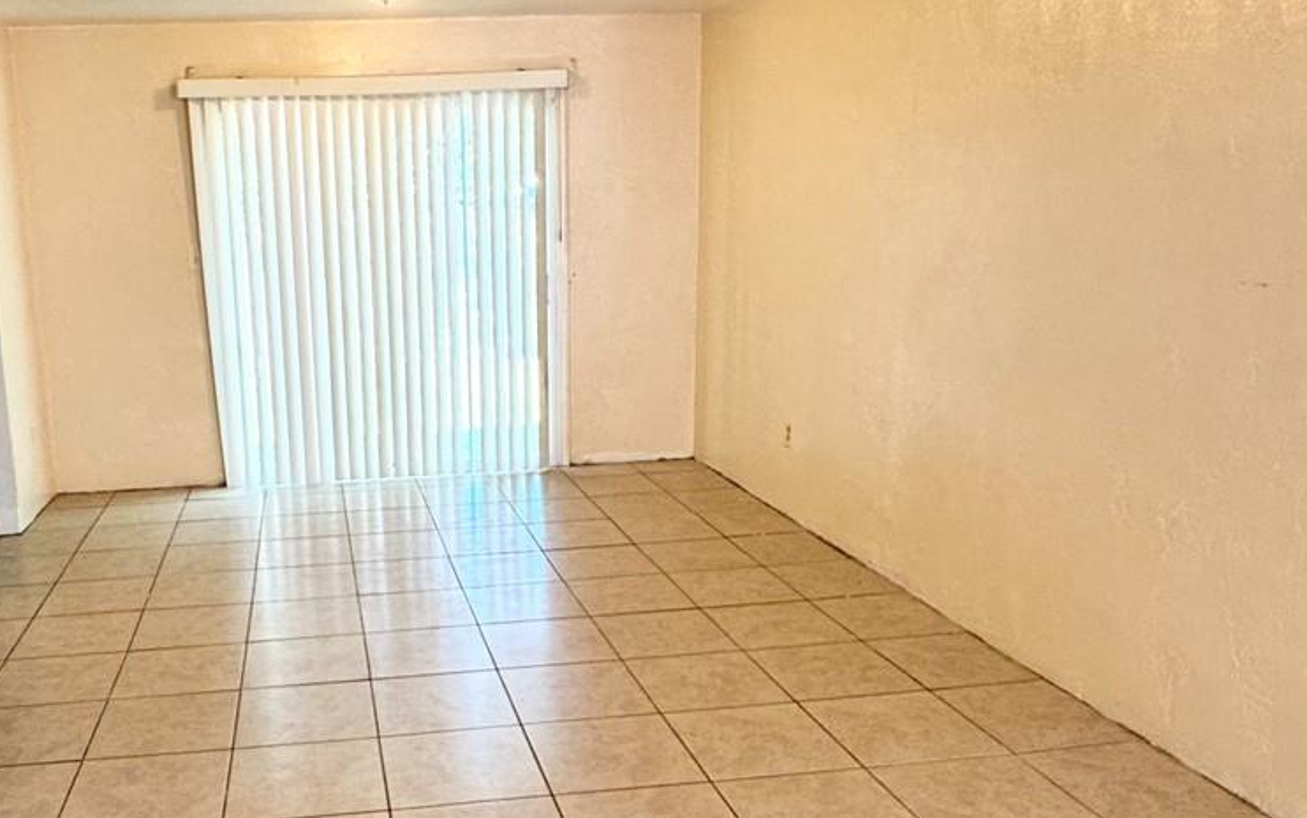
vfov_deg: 39.4
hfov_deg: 58.2
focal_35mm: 32
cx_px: 426
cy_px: 434
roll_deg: +0.2
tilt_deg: -9.6
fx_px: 1140
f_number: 2.2
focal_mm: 2.22
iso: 250
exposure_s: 1/120
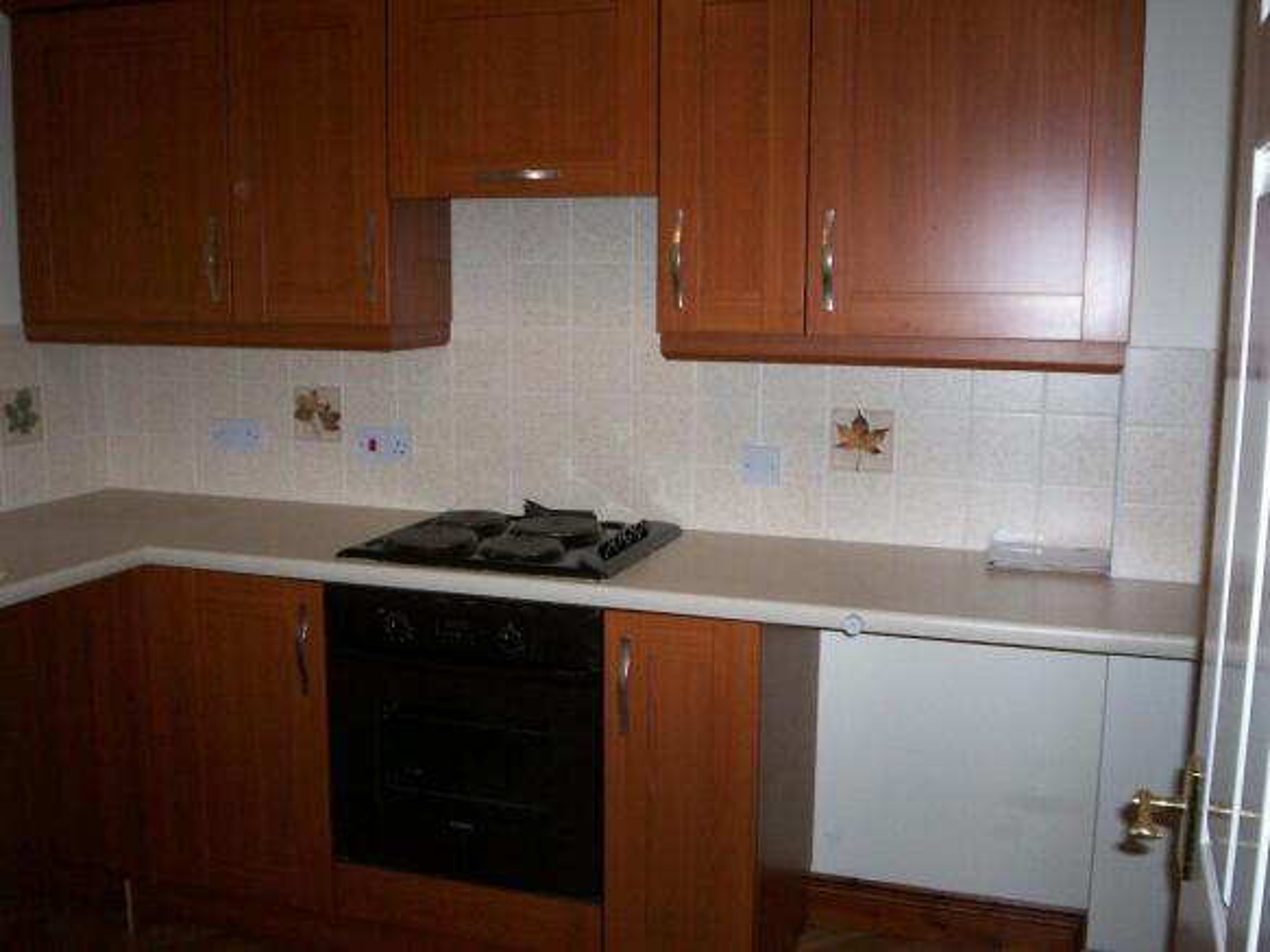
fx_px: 1321
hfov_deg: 51.4
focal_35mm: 36
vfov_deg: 39.6
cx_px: 635
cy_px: 476
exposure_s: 1/64
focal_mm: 5.9
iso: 140
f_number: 4.5
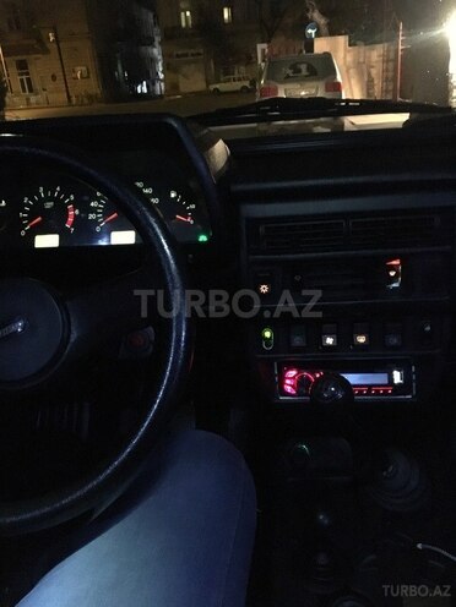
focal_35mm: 29
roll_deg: +5.2
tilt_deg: -26.0
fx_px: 509
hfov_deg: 48.2
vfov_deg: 61.7
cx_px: 228
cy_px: 304
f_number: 2.2
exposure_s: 1/17
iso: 2000
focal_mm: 4.15
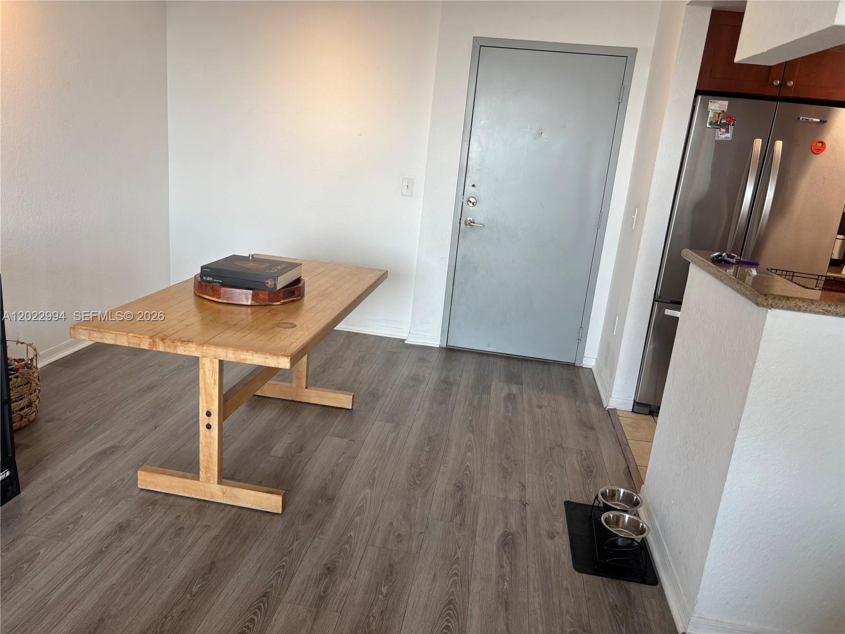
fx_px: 635
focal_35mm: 26
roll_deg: -5.1
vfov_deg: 53.1
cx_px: 422
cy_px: 317
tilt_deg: -15.5
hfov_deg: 67.3
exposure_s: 1/120
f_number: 1.6
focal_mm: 5.96
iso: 50
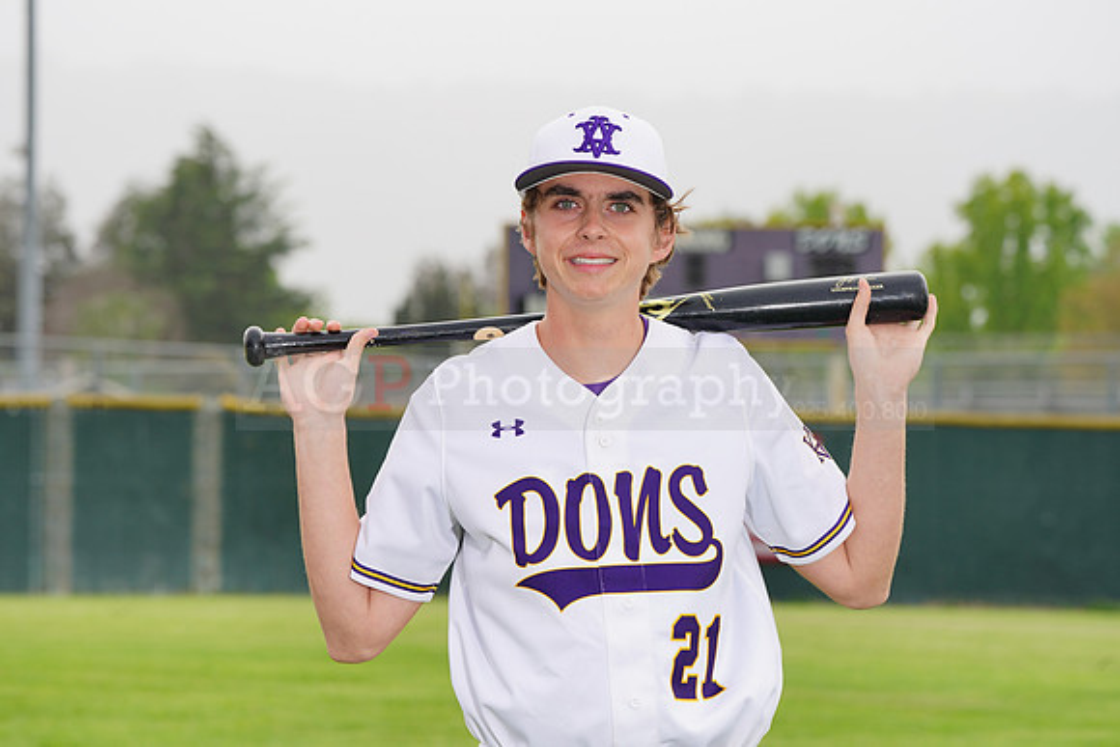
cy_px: 374
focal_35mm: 175
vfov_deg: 7.9
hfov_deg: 11.7
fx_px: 5445
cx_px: 560
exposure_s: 1/250
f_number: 9
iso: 160
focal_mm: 175
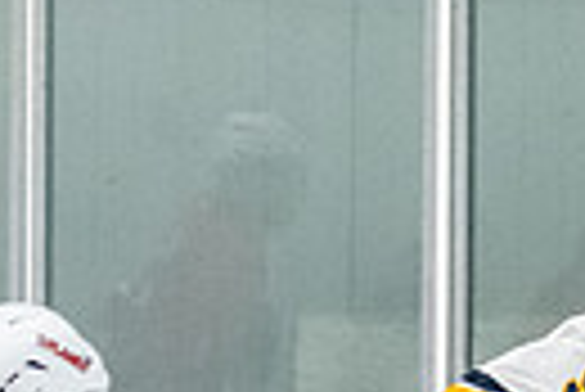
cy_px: 737
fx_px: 12299
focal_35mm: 756
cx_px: 632
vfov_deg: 1.8
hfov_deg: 2.7
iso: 3200
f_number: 2.8
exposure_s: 1/800
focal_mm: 85
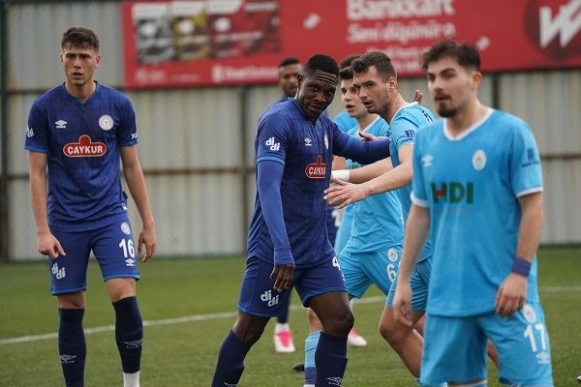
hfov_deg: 5.2
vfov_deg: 3.4
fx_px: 6455
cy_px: 194
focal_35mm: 400
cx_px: 290
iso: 4000
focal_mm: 400
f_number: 5.6
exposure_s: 1/2000
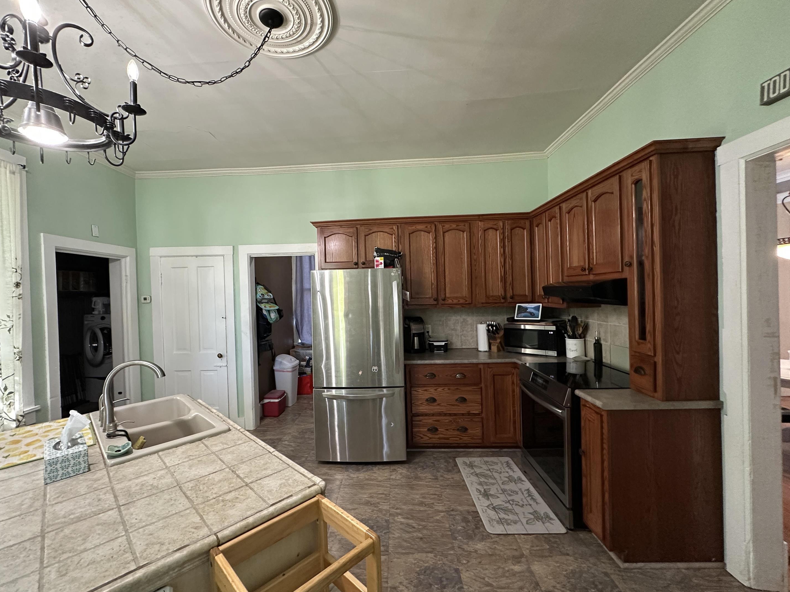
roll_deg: +0.8
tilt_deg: +0.3
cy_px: 295
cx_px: 371
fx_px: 342
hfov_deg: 98.1
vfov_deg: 81.7
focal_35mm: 15
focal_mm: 2.22
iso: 400
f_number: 2.2
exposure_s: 1/60
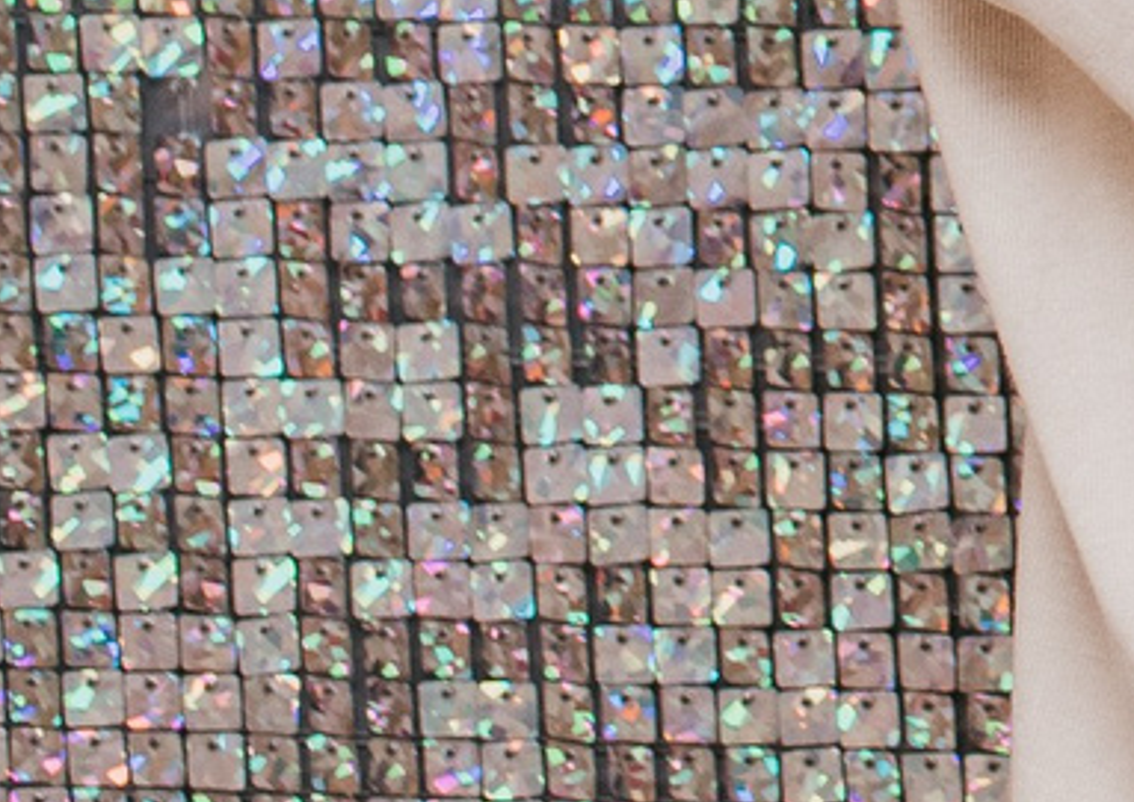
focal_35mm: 247
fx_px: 7930
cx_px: 3010
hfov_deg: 7.5
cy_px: -1341
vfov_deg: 5.5
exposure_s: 1/160
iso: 320
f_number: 4.5
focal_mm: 35
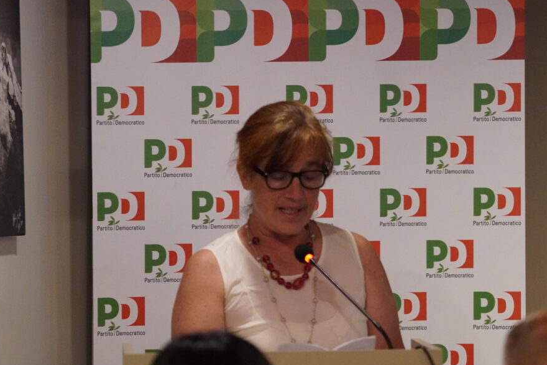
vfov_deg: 5.4
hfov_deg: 8.0
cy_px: 209
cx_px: 290
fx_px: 3901
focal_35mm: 257
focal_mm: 147
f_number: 4
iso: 6400
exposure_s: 1/250
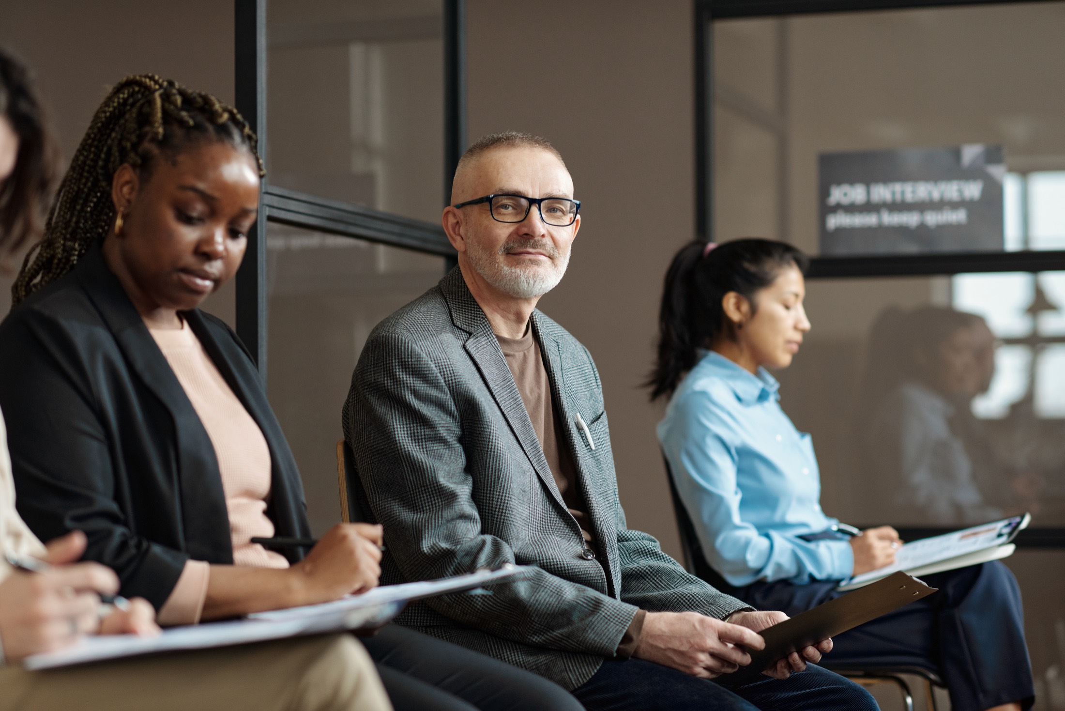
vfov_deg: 16.1
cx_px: 532
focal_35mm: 85
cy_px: 356
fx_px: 2515
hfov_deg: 23.9
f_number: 2.5
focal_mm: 85
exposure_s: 1/250
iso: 500
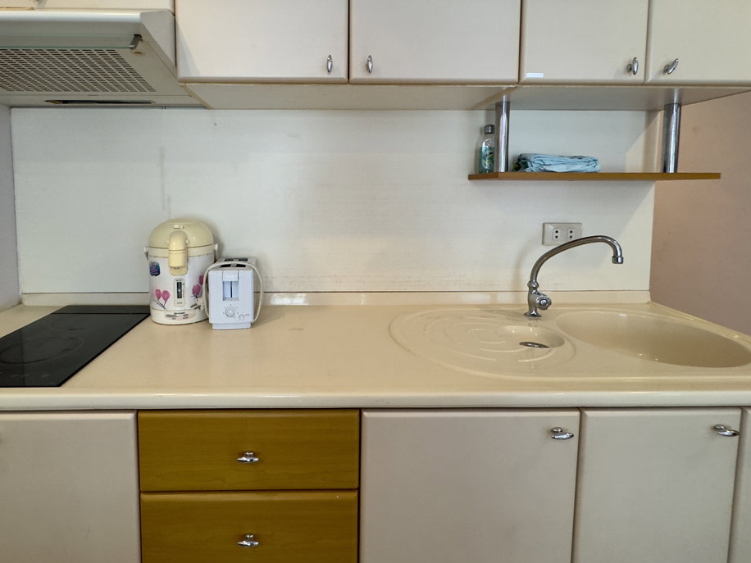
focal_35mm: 19
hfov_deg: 84.1
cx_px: 319
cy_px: 218
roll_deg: +0.1
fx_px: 412
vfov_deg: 67.8
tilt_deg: -3.8
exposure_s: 1/50
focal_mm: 2.22
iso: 160
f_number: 2.2
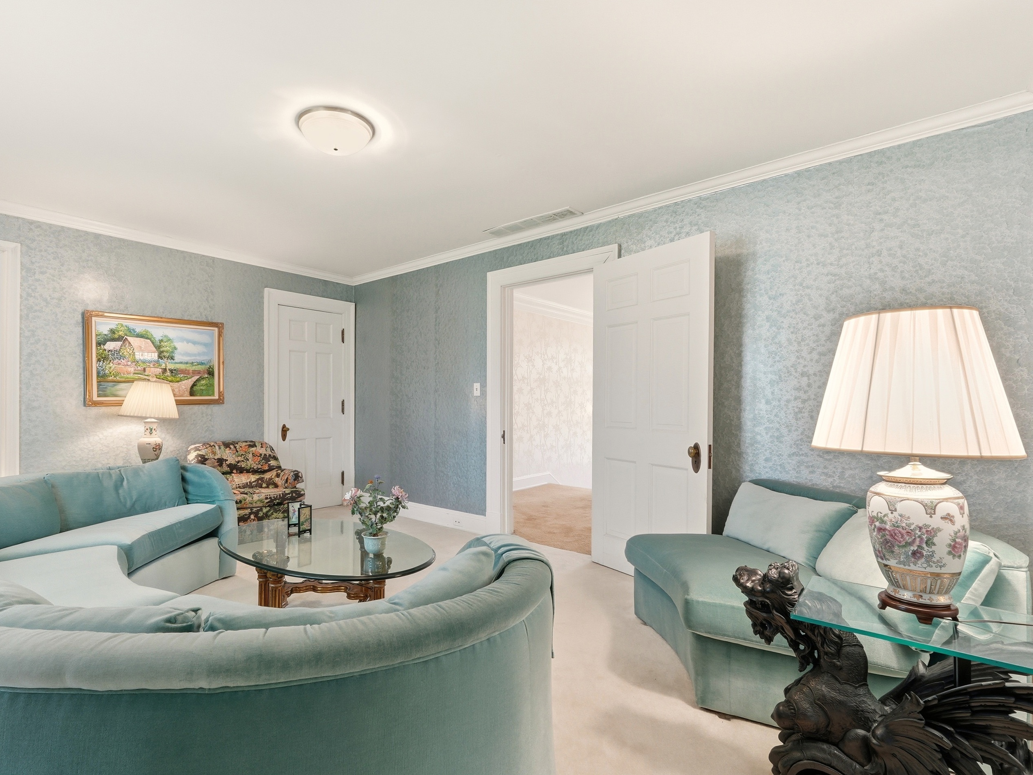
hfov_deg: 90.7
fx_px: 507
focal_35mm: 17
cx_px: 460
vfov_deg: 74.7
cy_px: 401
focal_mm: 10
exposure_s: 1/160
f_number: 9
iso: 400
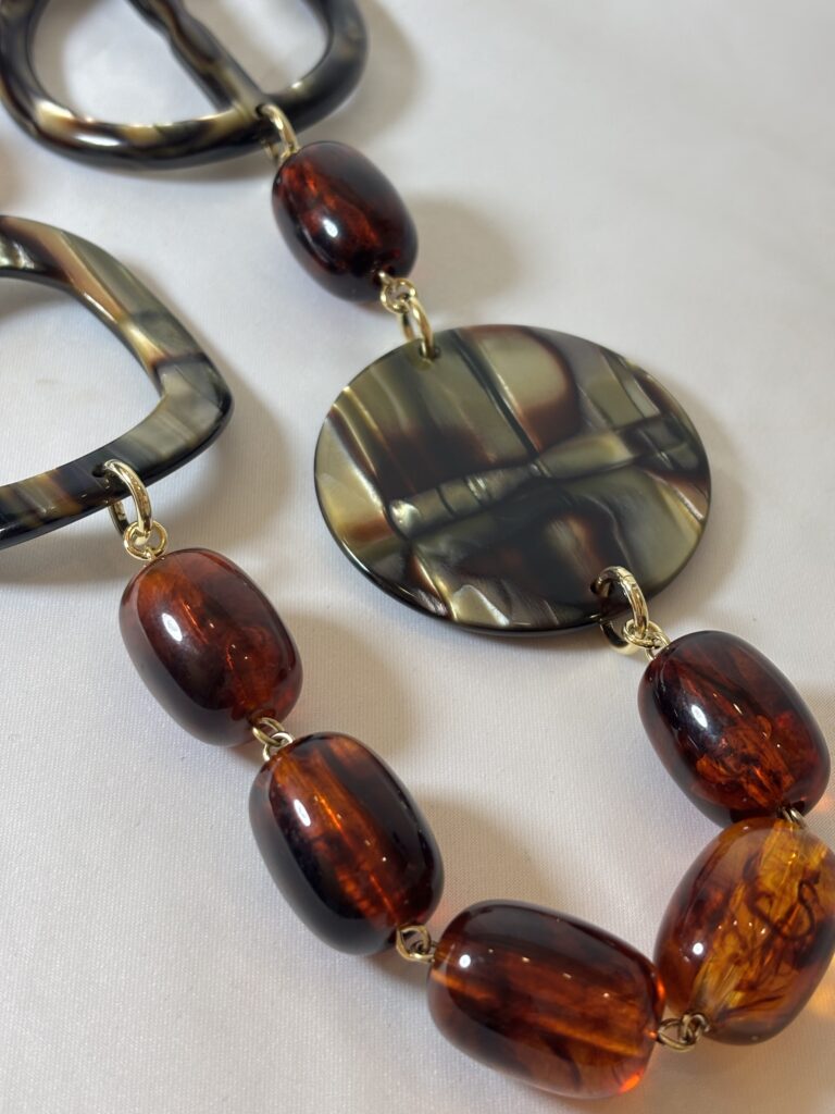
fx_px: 1672
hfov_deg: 28.0
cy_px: 557
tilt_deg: -53.3
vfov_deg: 36.8
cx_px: 418
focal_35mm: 52
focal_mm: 5.96
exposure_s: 1/100
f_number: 1.6
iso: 40
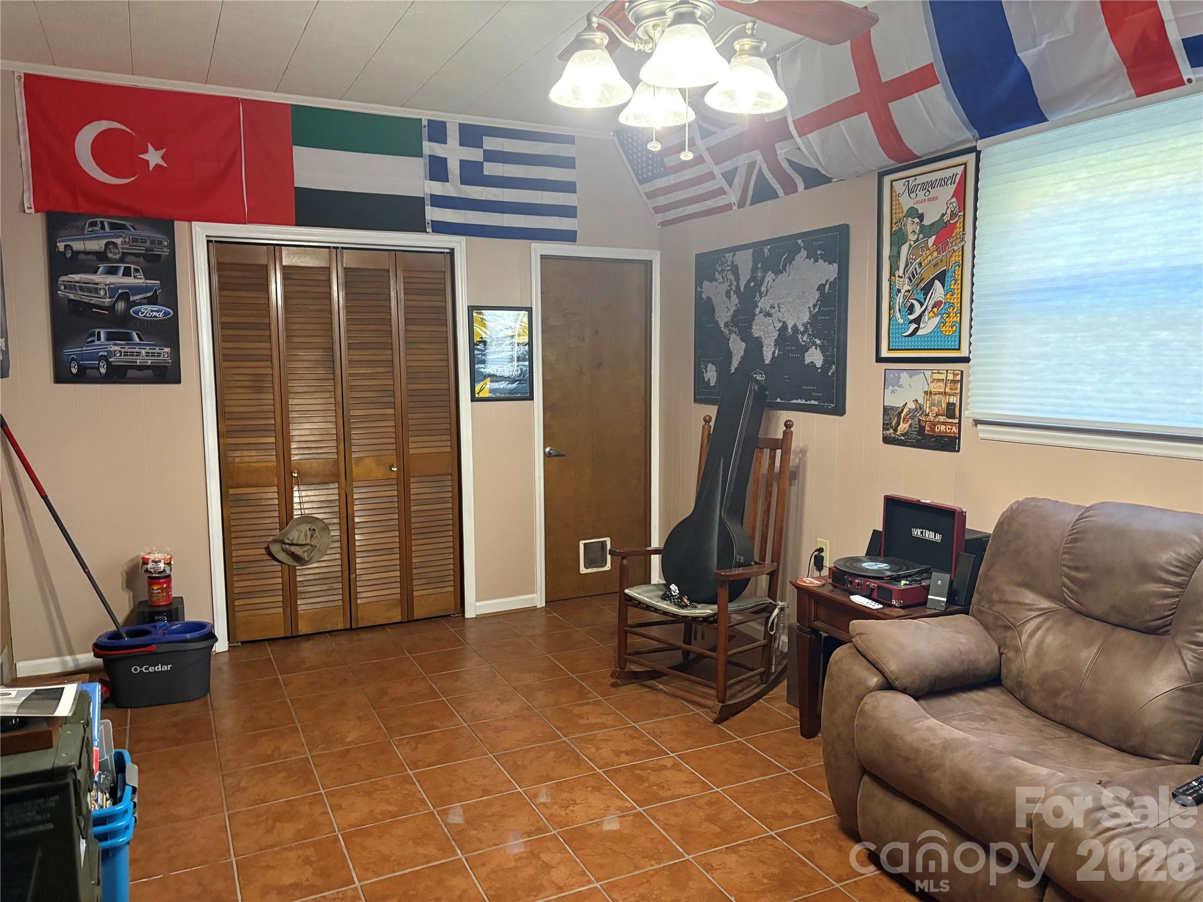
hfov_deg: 67.3
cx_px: 602
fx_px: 904
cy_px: 451
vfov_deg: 53.1
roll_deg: +0.7
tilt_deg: -4.9
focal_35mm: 26
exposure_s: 1/30
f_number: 1.6
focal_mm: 5.96
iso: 500
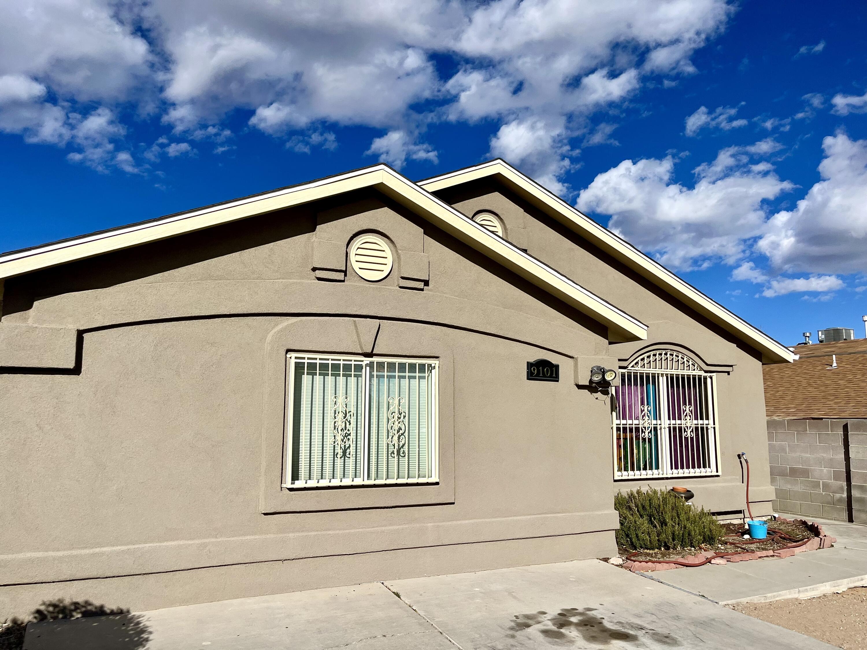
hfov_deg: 67.3
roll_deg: -0.4
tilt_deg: +9.4
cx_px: 434
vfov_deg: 53.1
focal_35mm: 26
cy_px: 325
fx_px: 651
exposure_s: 1/8403
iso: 50
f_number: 1.6
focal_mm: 5.1
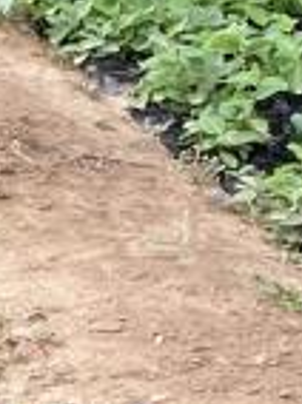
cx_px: -564
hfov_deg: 6.9
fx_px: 2287
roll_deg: -0.5
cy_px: 1009
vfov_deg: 9.0
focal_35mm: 196
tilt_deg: -40.0
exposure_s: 1/296
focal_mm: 4.25
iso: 32
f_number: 1.8
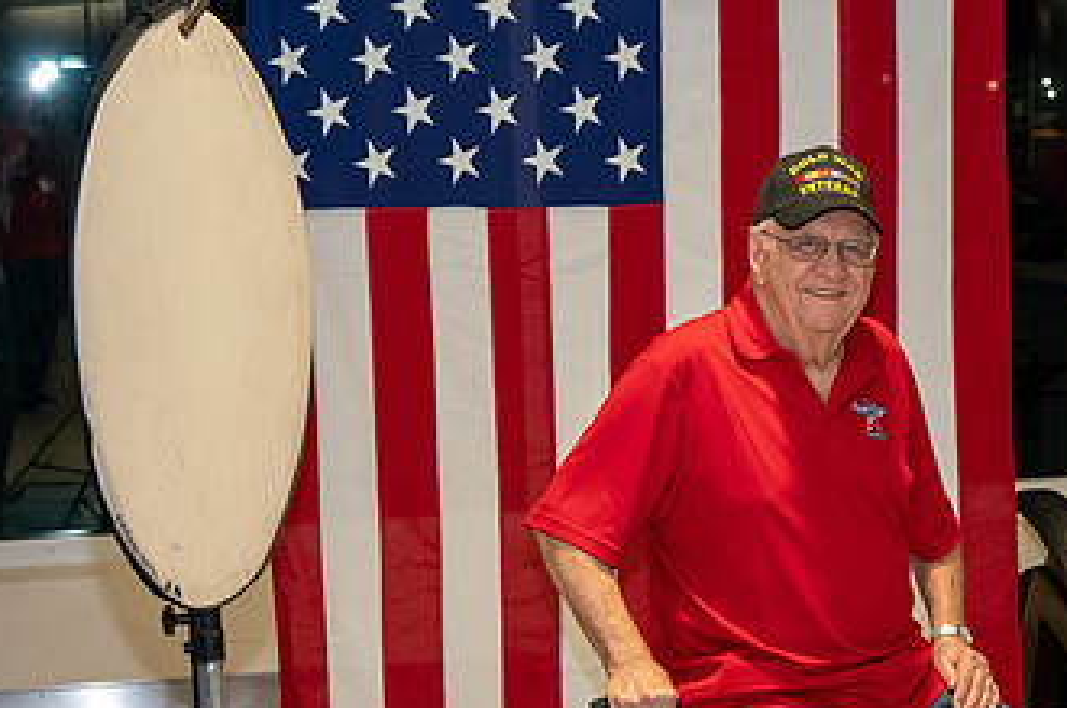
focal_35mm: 95
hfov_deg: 21.5
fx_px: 2812
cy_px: 598
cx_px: 656
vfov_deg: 14.2
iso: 5000
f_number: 5.6
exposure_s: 1/160
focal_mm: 54
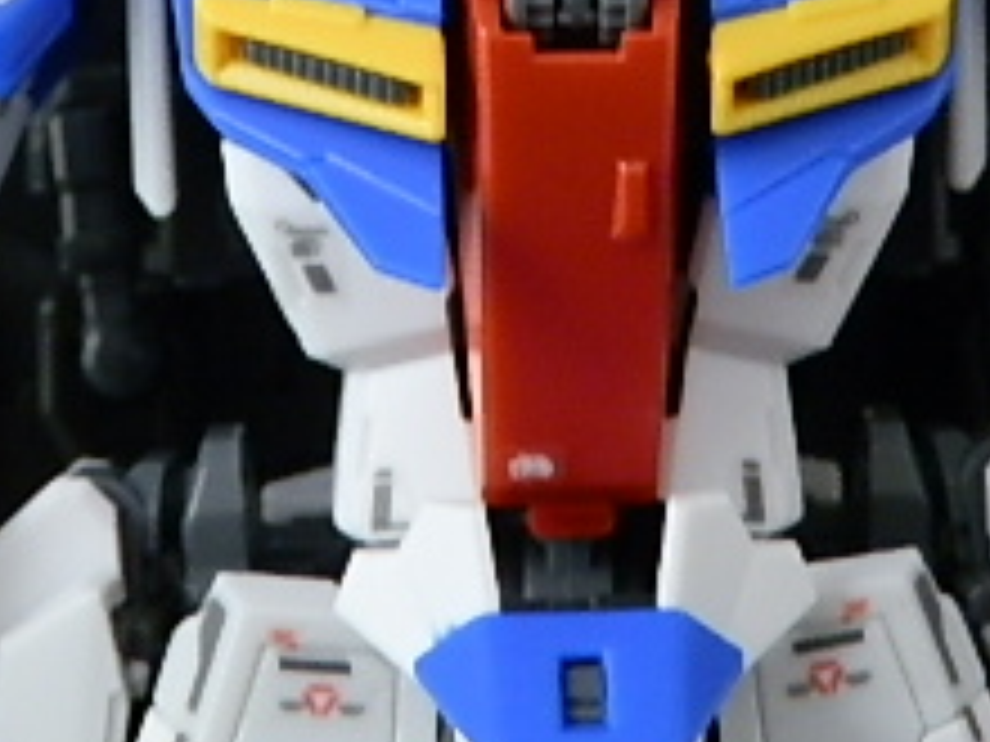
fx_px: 2831
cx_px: 544
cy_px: -198
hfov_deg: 19.8
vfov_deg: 14.4
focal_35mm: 99
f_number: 3.5
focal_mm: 6.17
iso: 200
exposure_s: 1/8
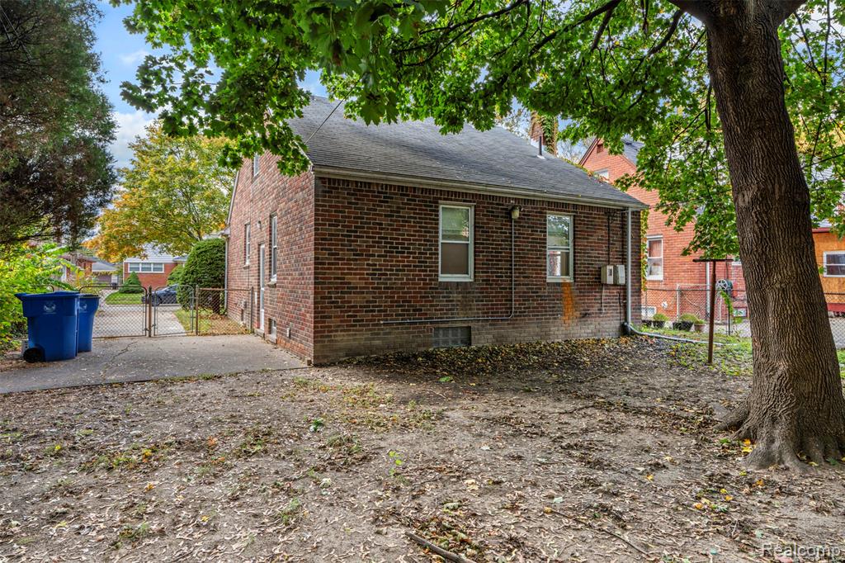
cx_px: 422
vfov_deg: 59.5
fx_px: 493
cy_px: 282
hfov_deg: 81.2
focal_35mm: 21
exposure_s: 1/2
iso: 100
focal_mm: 21
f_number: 8
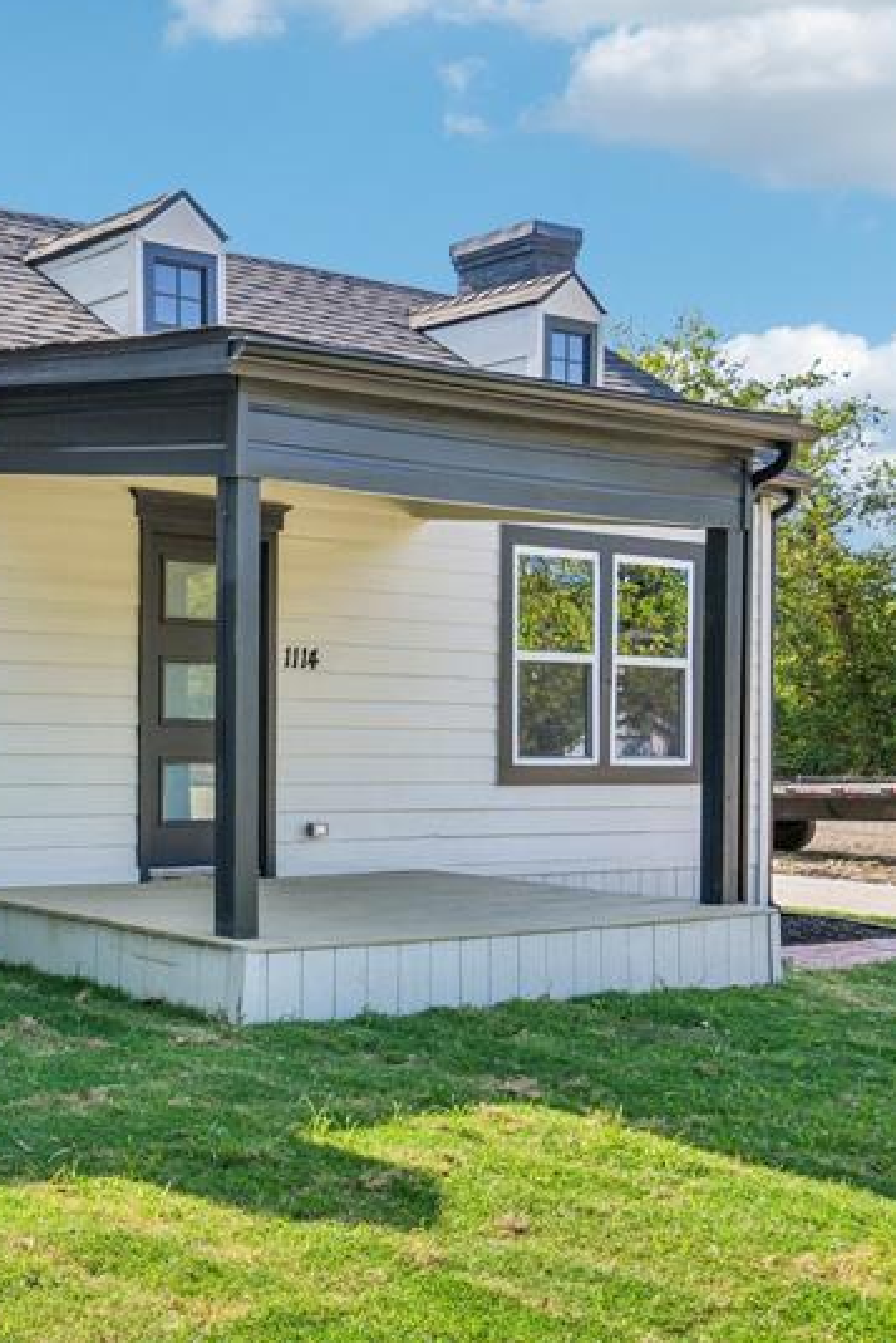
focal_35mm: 44
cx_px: -113
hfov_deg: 27.6
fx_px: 1641
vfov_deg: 44.3
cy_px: 547
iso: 100
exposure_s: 1/160
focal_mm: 23
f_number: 8
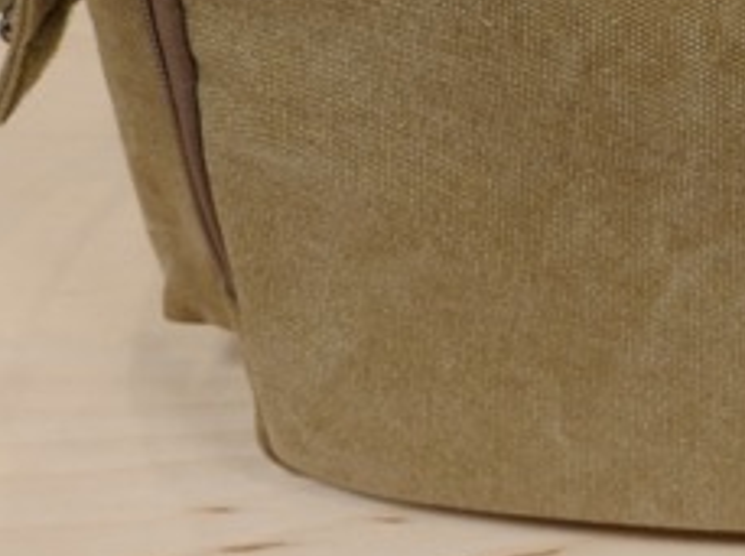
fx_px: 2407
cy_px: -13
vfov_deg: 13.0
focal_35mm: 112
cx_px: 930
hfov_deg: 16.7
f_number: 5
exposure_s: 1/60
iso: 640
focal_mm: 16
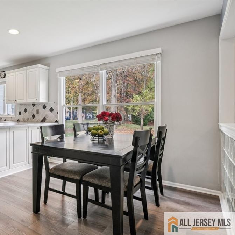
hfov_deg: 65.0
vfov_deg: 69.6
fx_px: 169
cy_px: 117
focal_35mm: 22
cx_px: 56
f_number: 6.4
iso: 400
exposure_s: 1/60
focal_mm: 11.5
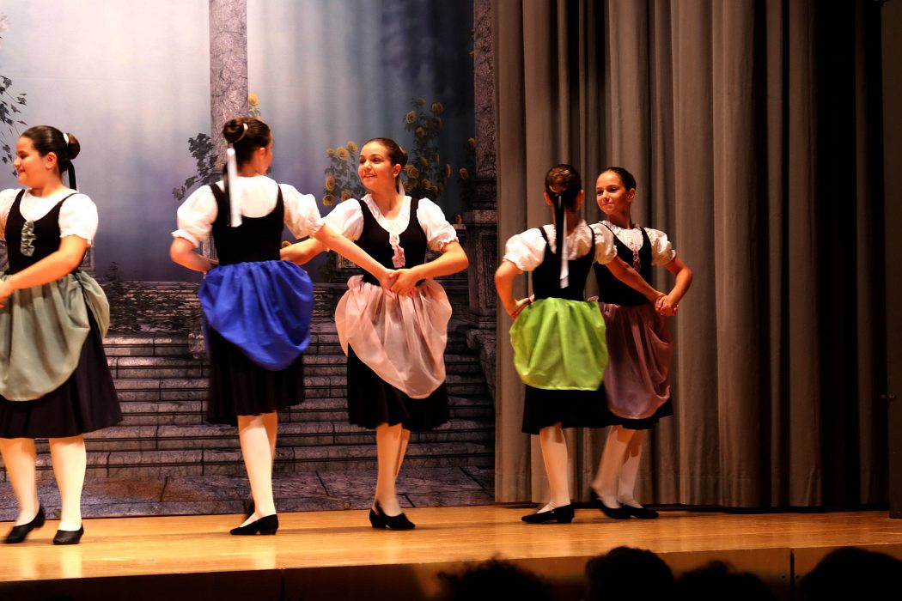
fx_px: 3508
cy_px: 300
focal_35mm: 140
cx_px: 451
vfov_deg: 9.8
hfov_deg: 14.7
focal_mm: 93.2
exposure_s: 1/34
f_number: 7.1
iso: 4000
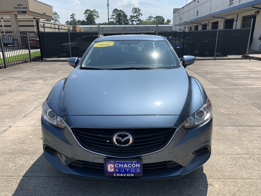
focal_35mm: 26
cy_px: 98
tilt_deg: -15.9
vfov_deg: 53.1
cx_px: 130
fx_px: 196
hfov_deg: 67.3
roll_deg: -0.2
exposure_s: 1/2681
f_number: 1.8
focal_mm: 4.25
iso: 25
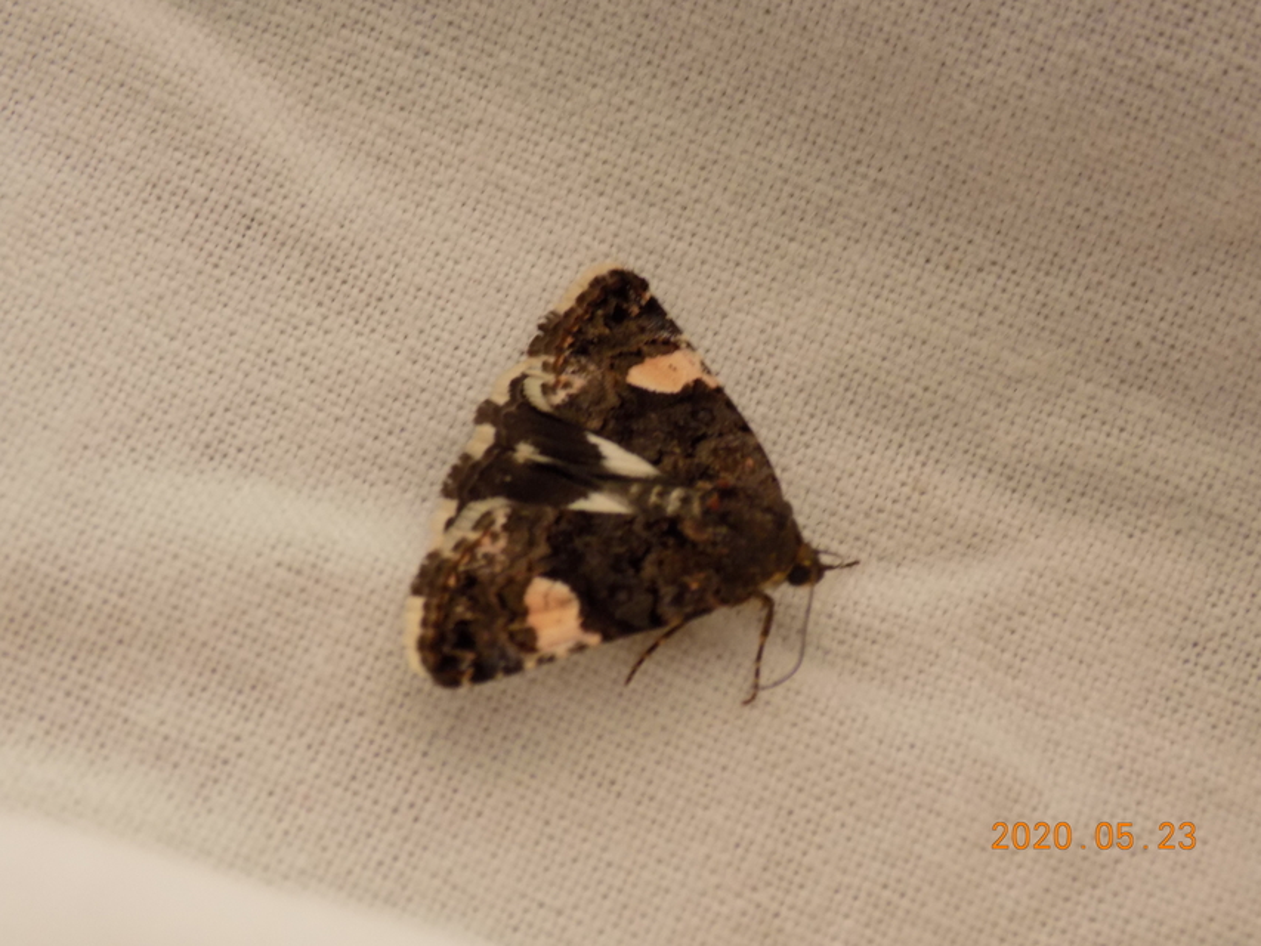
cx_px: 630
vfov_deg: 12.6
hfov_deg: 16.7
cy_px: 473
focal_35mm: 118
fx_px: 4299
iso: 250
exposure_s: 1/30
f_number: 4.8
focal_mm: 20.9
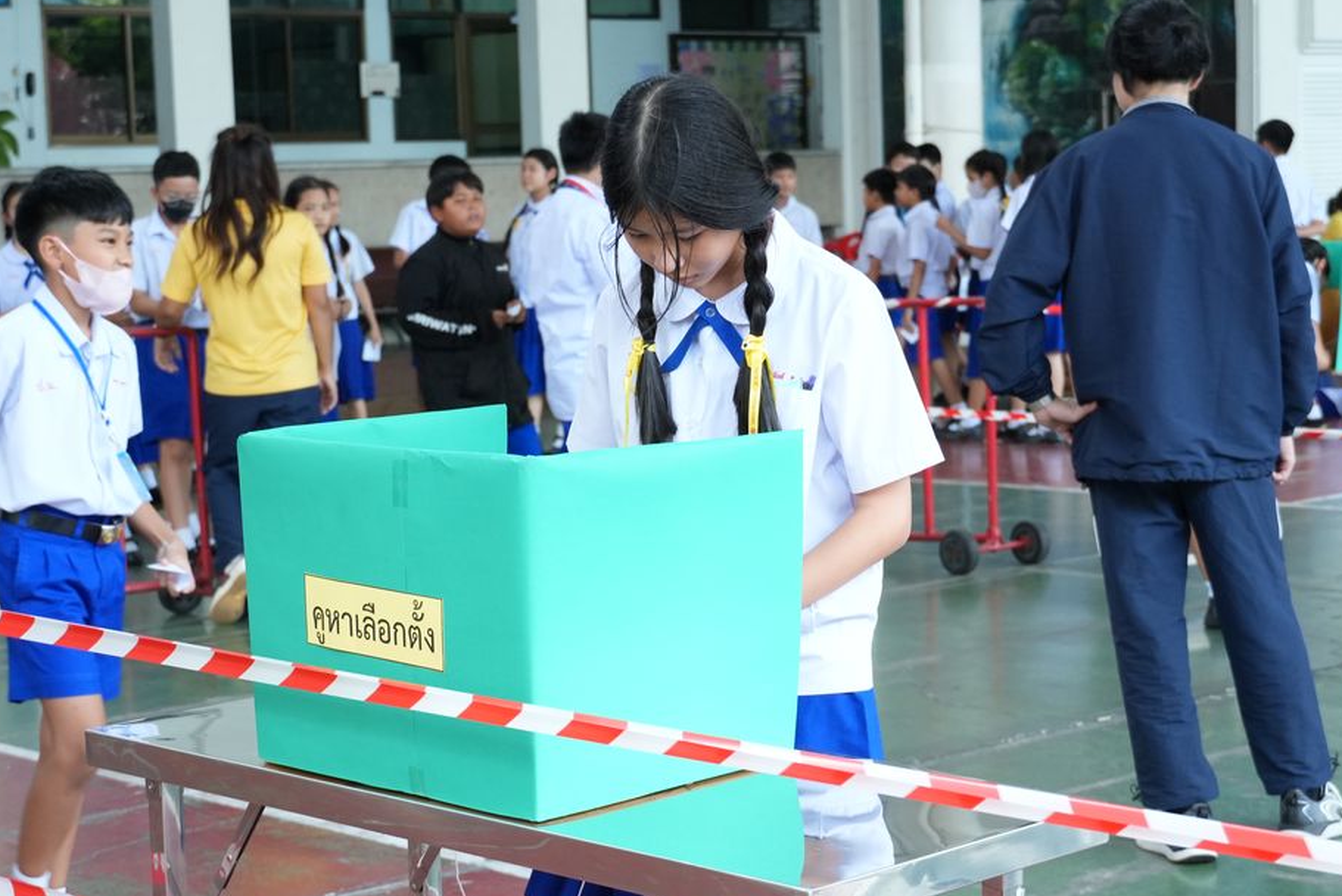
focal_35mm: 80
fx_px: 2969
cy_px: 482
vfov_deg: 17.2
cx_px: 706
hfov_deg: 25.5
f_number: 5
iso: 1250
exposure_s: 1/200
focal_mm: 43
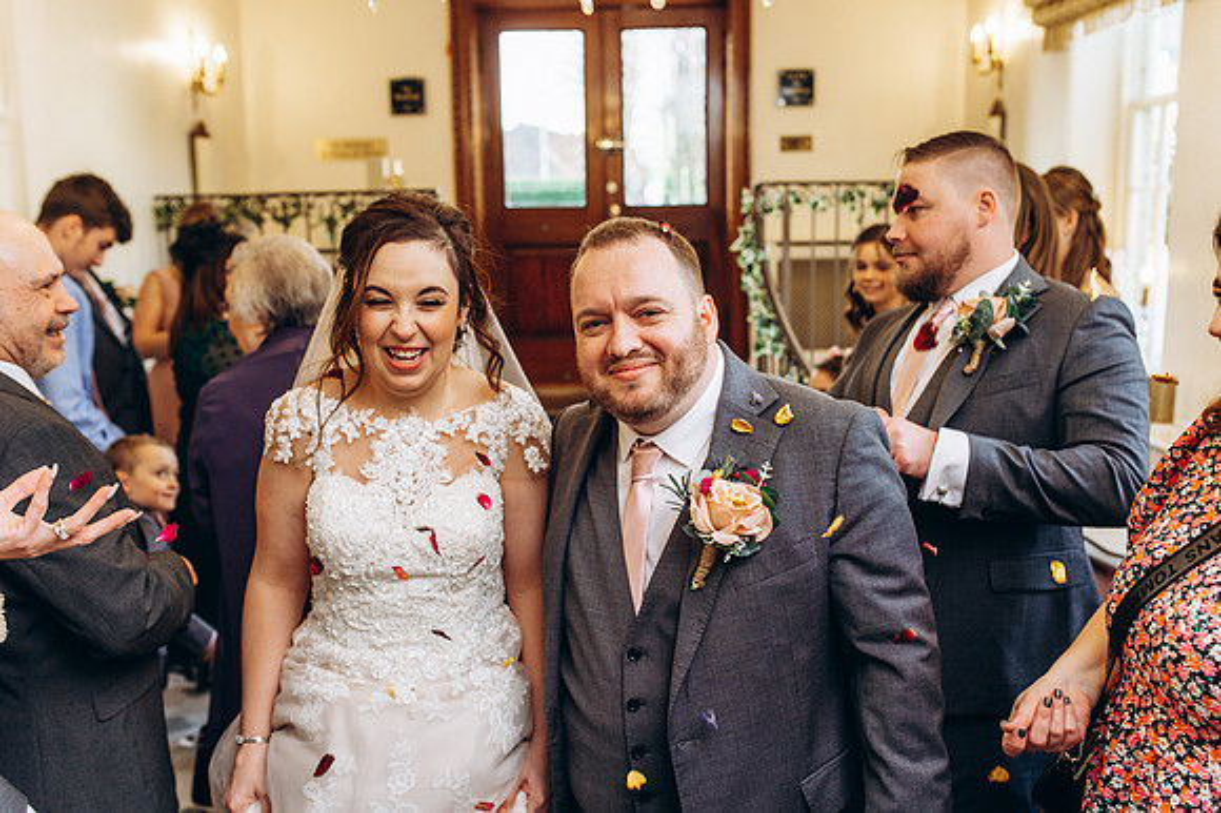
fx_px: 1186
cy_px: 406
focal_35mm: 35
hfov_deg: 54.5
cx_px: 610
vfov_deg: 37.8
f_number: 4
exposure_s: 1/320
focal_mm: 35
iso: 640
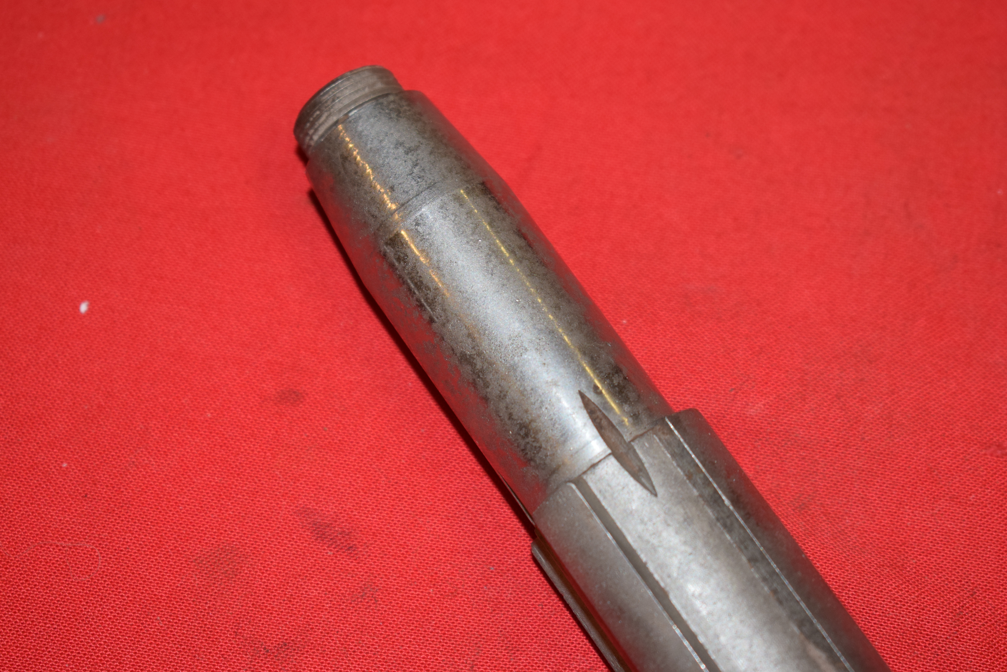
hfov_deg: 24.6
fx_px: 2308
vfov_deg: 16.6
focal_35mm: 82
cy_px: 336
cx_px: 504
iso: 640
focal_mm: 55
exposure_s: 1/125
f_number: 5.6
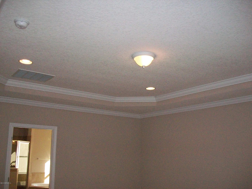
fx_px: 233
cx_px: 126
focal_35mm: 32
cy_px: 94
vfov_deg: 44.2
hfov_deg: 56.8
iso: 400
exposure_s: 1/500
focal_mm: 5.7
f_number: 2.9
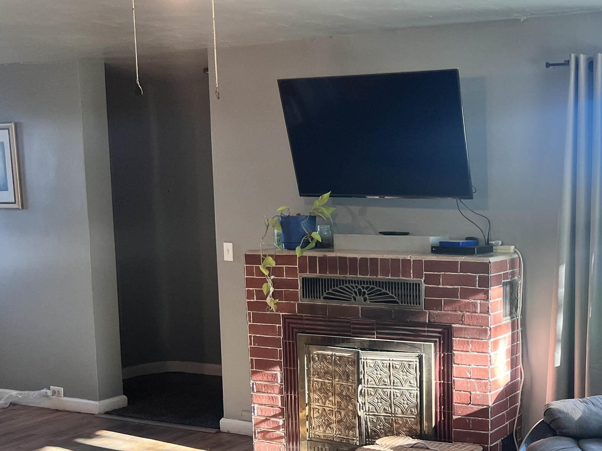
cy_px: 302
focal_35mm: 50
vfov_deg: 28.9
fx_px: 870
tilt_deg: -7.4
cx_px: 509
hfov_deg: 36.4
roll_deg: +0.1
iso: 80
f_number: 1.5
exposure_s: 1/60
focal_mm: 5.7
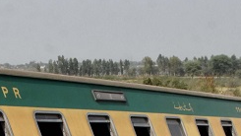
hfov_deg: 20.4
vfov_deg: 10.5
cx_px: 58
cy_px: 290
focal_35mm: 104
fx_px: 665
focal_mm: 18
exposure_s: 1/640
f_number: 13
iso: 400
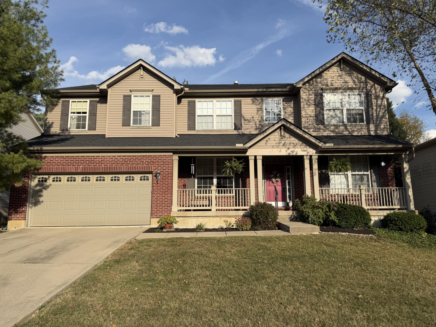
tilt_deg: +9.3
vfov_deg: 56.8
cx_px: 218
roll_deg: +1.0
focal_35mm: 24
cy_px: 164
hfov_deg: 71.6
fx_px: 302
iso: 80
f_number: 1.78
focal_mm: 6.76
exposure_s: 1/4975
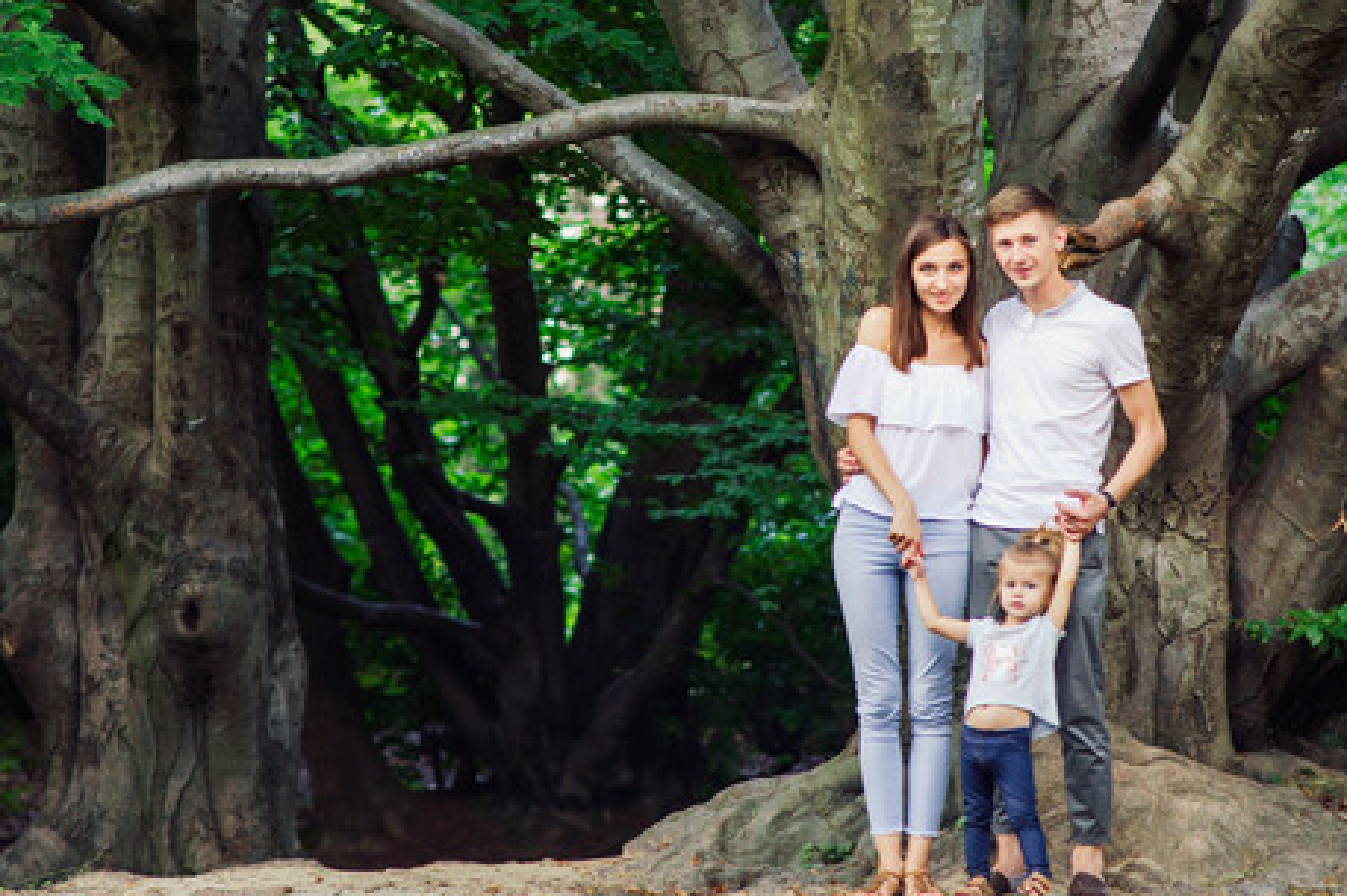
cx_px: 843
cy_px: 357
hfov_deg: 12.5
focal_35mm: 165
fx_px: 6156
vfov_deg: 8.3
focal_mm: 85
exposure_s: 1/250
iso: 200
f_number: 2.8
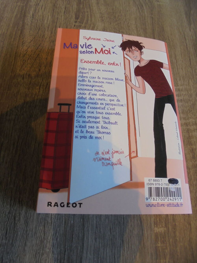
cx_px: 98
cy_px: 132
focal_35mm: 26
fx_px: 197
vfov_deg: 67.3
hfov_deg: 53.1
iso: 160
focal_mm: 4.6
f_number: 3.5
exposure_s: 1/30
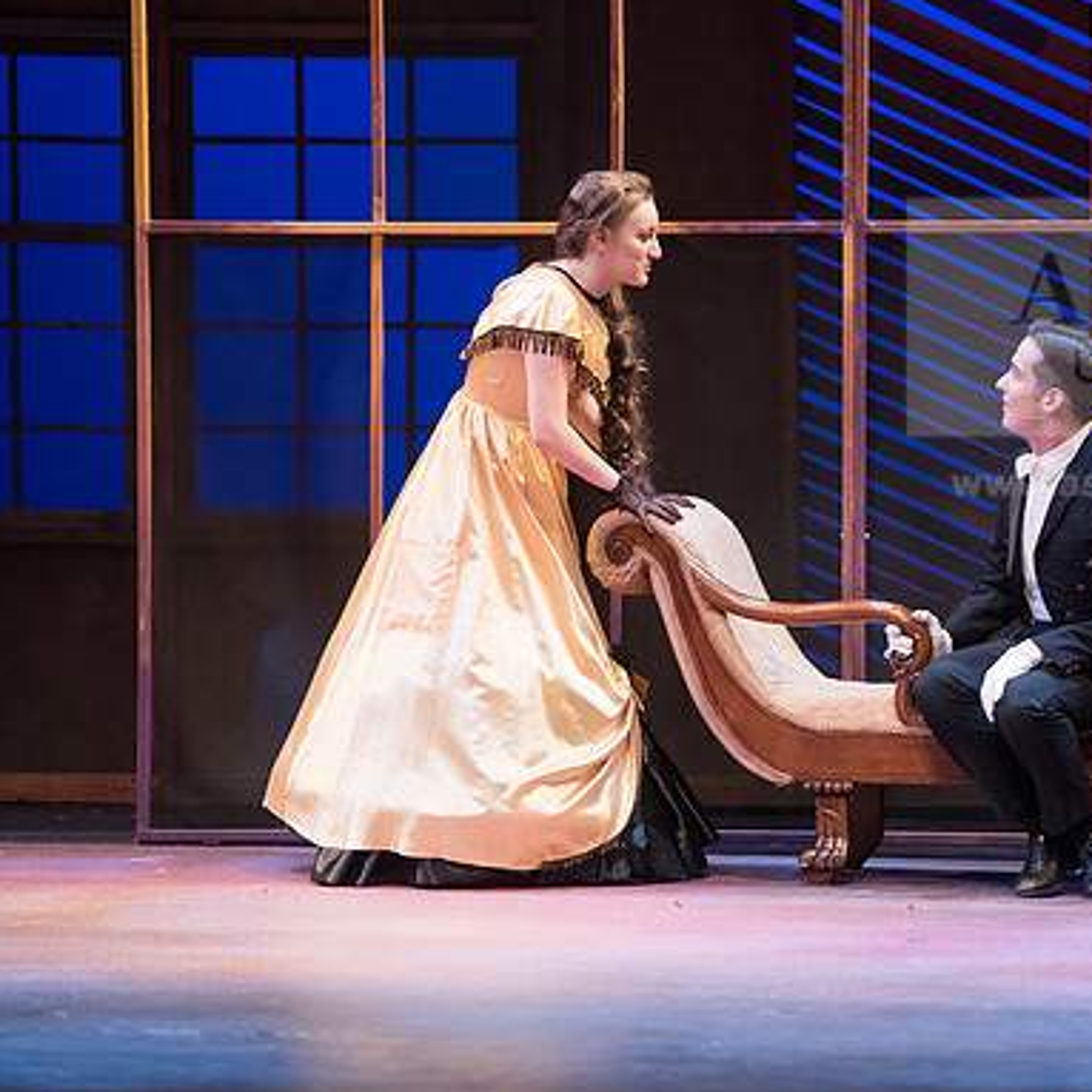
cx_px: 821
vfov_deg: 7.8
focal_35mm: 225
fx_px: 8030
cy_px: 543
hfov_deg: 7.8
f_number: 3.2
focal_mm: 175
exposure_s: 1/320
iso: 4000
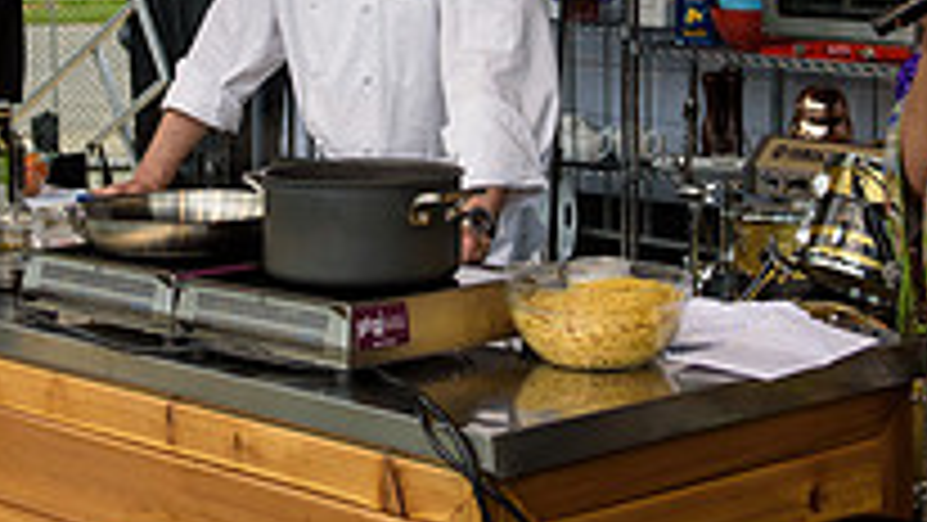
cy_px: -56
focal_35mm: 112
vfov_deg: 10.7
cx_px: 392
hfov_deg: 19.1
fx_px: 2754
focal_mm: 38
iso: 200
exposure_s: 1/1250
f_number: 3.2
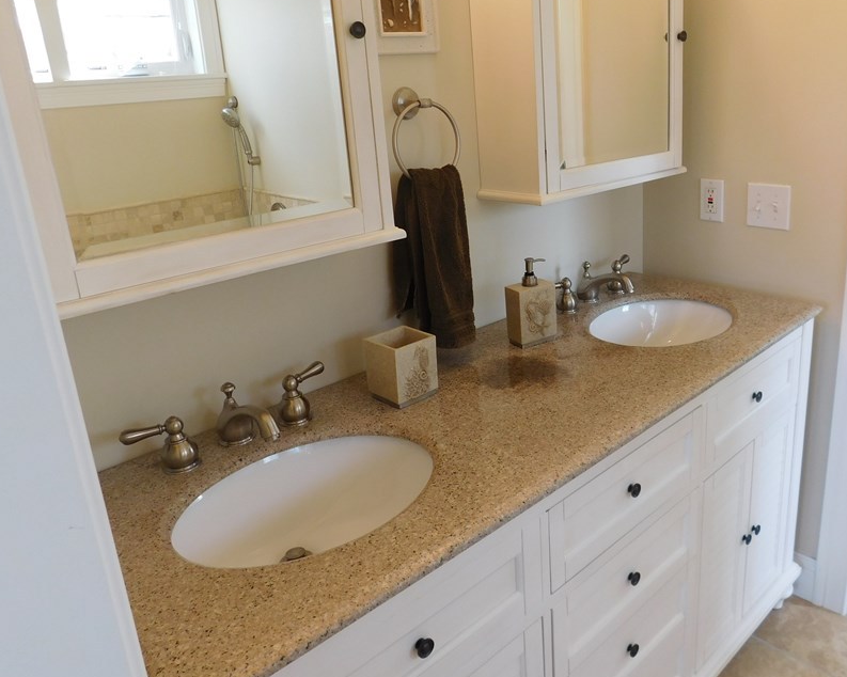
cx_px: 530
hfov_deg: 59.7
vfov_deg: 49.8
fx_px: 727
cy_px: 292
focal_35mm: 29
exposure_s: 1/50
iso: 125
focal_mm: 4
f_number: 3
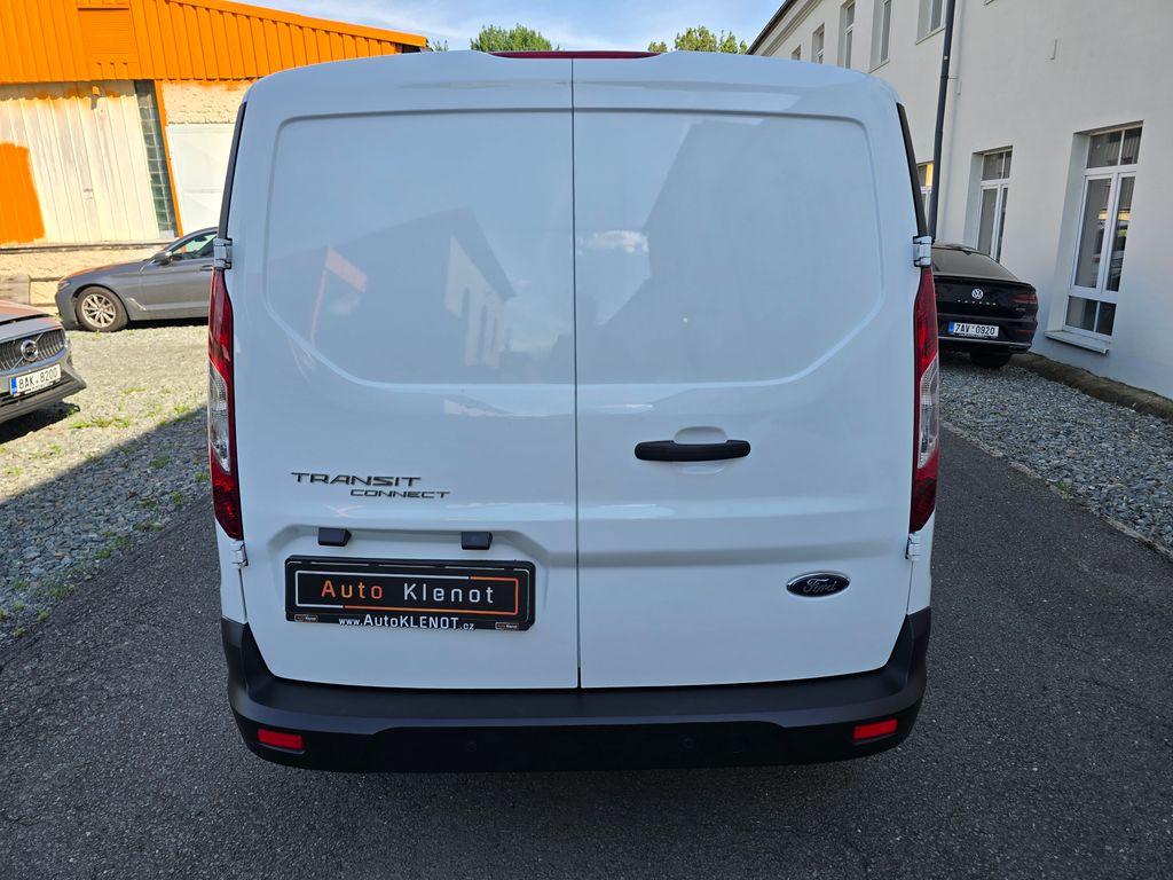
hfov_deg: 73.9
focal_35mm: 23
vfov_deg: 58.9
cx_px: 586
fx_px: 779
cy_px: 440
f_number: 1.7
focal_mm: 6.3
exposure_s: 1/505
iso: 12
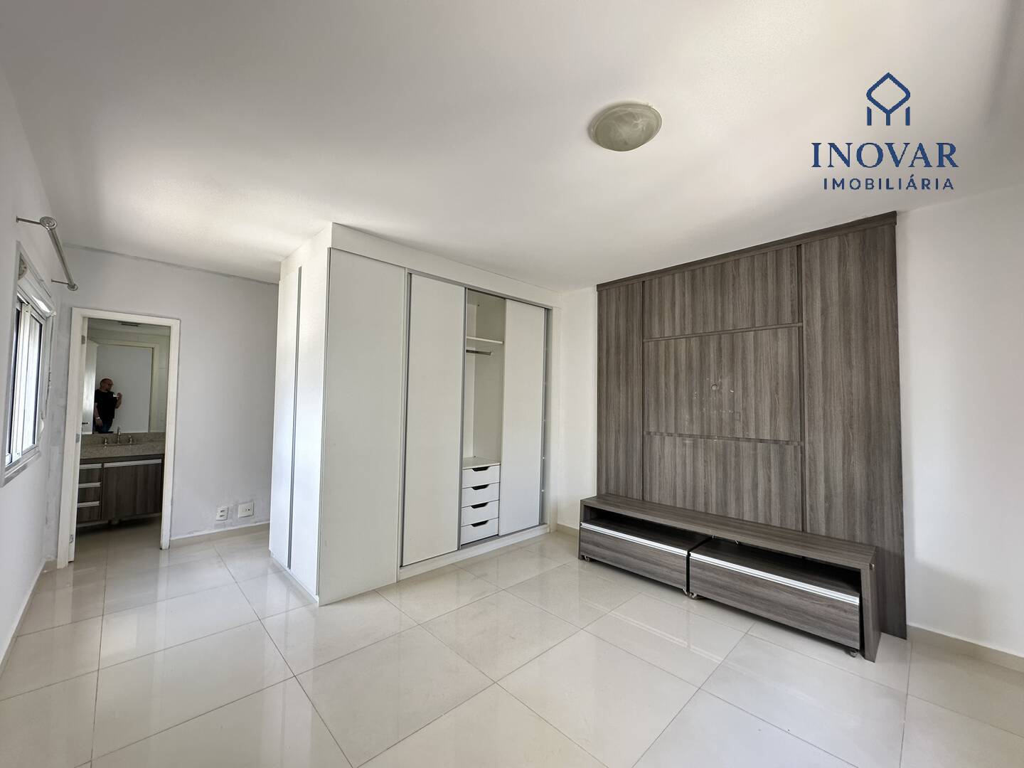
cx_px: 512
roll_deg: -1.0
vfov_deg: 85.7
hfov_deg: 102.1
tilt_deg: +2.3
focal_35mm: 14
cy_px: 384
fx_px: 414
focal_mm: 2.22
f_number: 2.2
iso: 100
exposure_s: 1/99
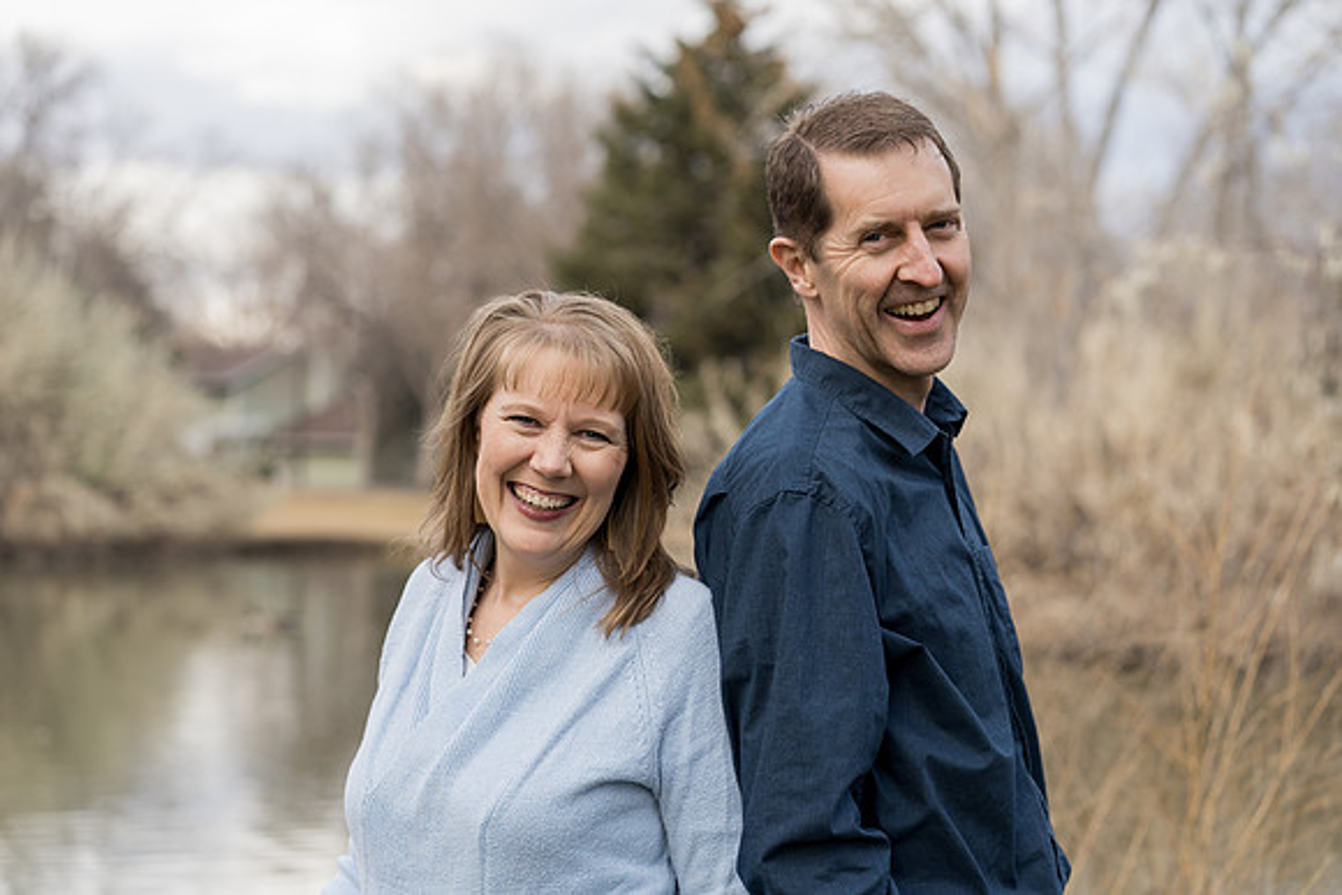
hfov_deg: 23.9
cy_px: 448
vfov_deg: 16.1
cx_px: 671
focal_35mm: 85
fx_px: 3169
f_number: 4
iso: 200
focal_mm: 85
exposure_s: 1/250
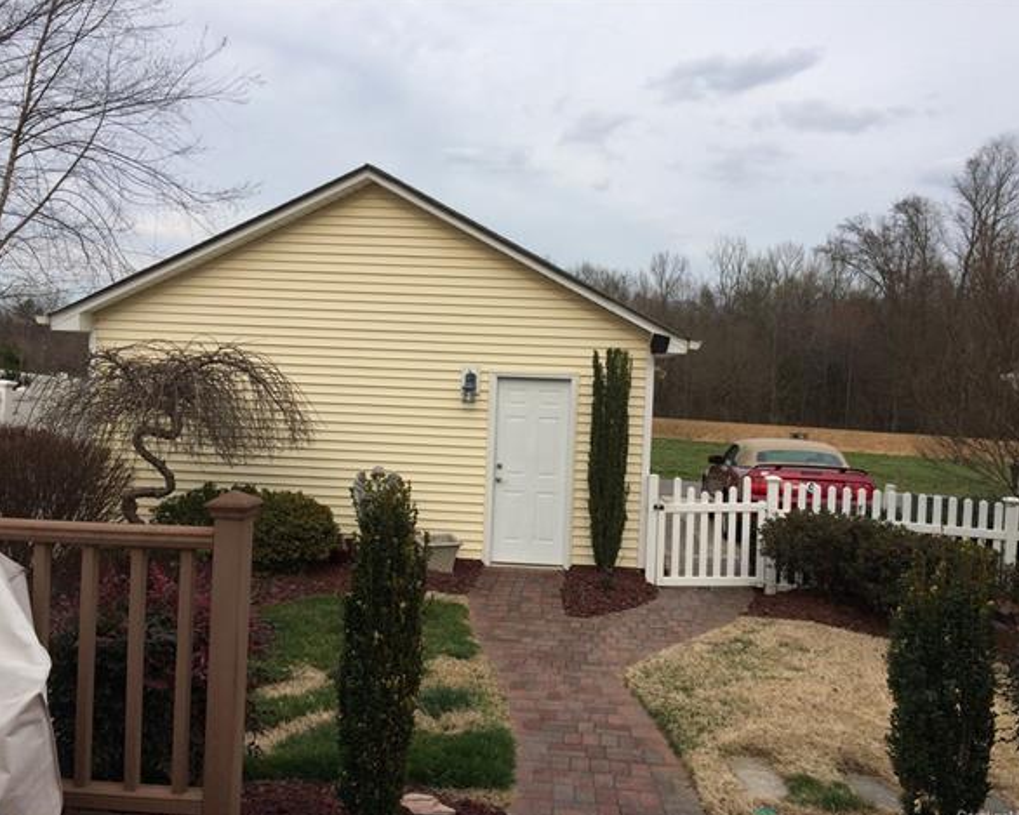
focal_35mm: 32
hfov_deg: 55.6
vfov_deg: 45.8
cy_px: 410
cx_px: 525
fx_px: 965
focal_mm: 4.12
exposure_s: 1/1244
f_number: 2.2
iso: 32
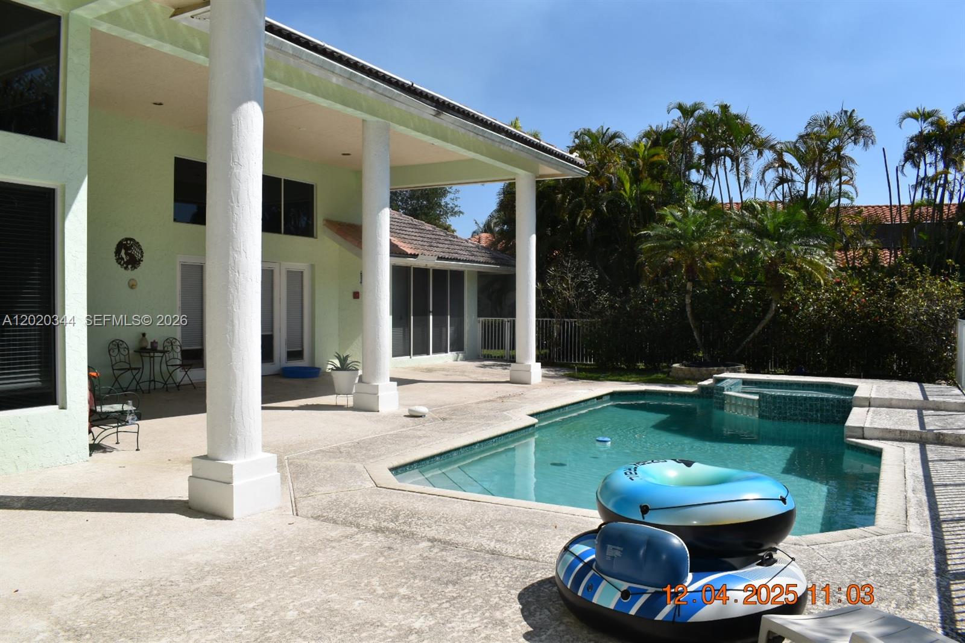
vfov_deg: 47.9
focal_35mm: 27
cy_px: 322
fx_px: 724
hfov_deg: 67.4
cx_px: 482
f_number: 13
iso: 100
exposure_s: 1/200
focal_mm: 18
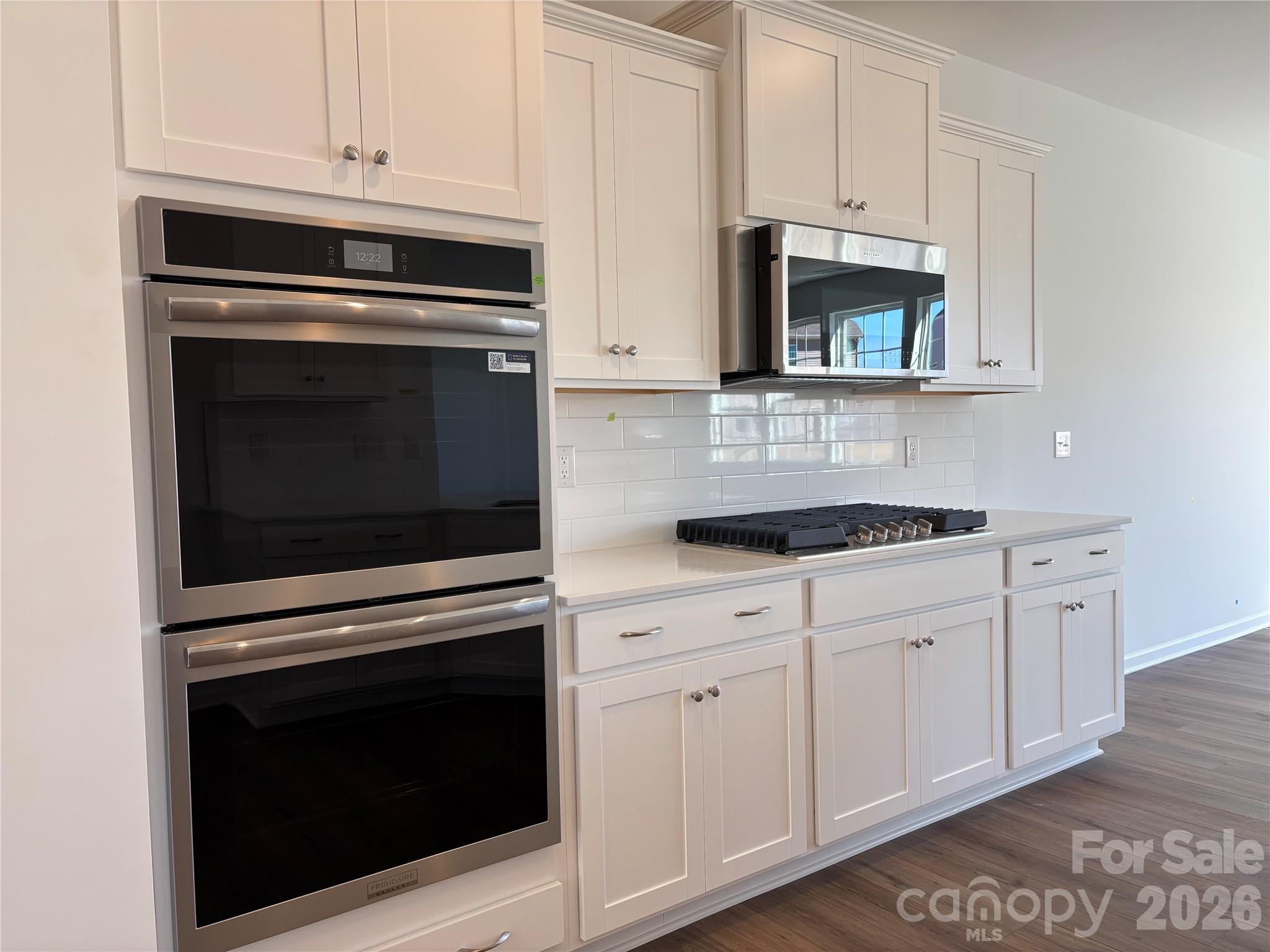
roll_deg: +1.1
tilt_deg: -3.1
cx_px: 635
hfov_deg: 67.3
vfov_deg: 53.1
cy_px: 476
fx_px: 954
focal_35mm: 26
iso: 50
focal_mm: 5.96
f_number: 1.6
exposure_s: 1/120
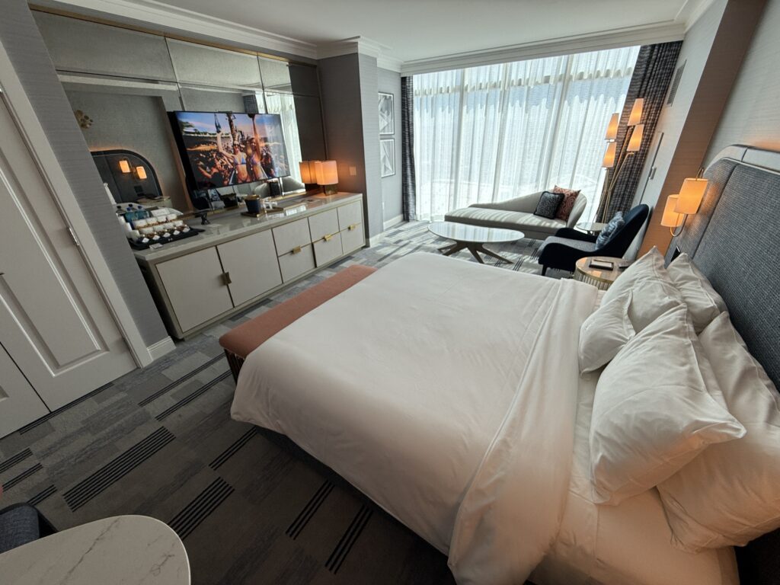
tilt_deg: -25.7
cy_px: 292
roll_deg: +2.0
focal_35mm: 14
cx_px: 390
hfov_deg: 102.1
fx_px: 315
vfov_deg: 85.7
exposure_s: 1/131
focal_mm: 2.22
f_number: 2.2
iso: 64
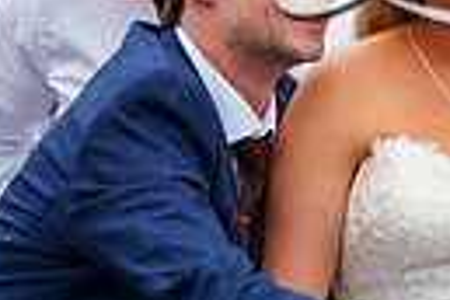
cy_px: -83
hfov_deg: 5.4
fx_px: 4775
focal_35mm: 382
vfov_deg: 3.6
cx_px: 486
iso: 800
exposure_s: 1/2000
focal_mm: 75
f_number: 2.8
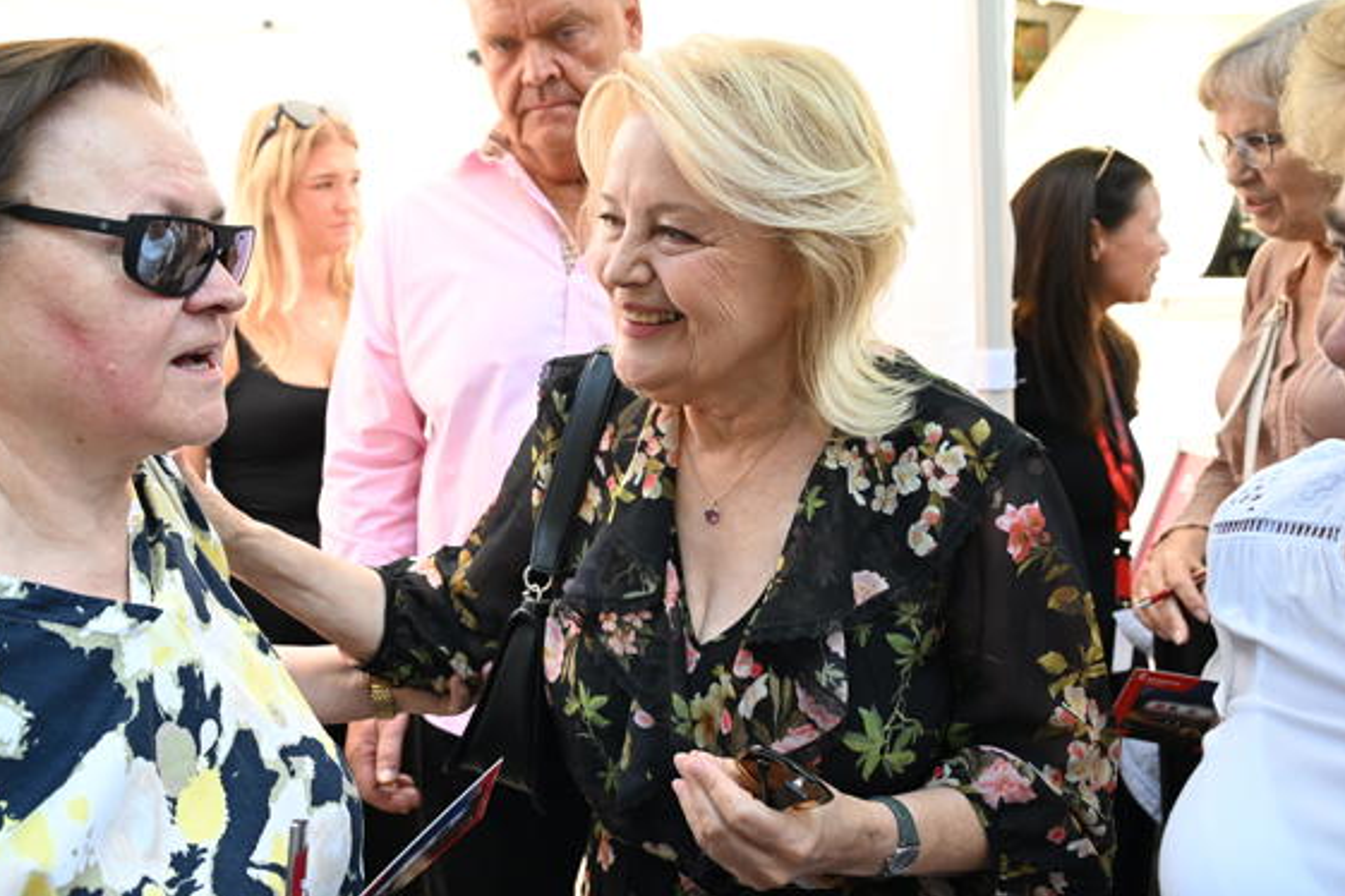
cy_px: 431
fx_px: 1218
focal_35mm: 33
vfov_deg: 40.4
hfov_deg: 57.3
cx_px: 530
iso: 1250
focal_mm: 26.5
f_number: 4.5
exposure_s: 1/640
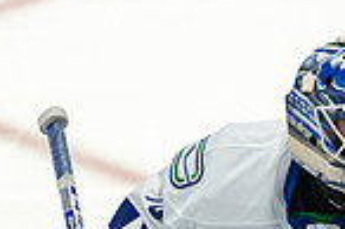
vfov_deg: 0.6
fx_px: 22821
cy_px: 388
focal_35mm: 2384
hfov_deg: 0.9
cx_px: 354
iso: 1600
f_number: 4
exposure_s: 1/800
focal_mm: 600
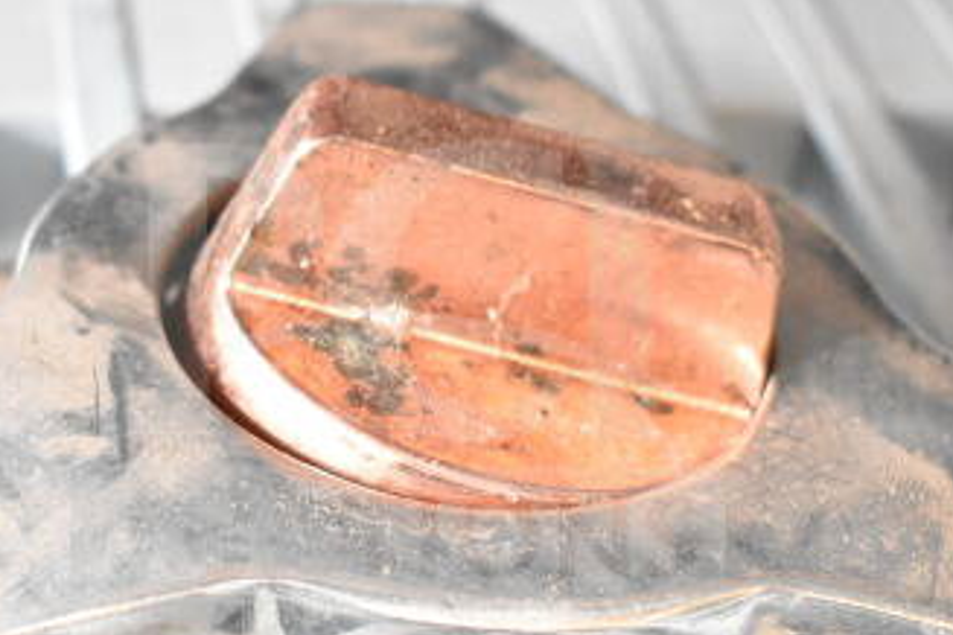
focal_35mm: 95
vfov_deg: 14.4
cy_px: 374
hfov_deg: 21.4
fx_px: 2515
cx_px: 396
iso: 2500
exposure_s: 1/50
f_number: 4.5
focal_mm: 34
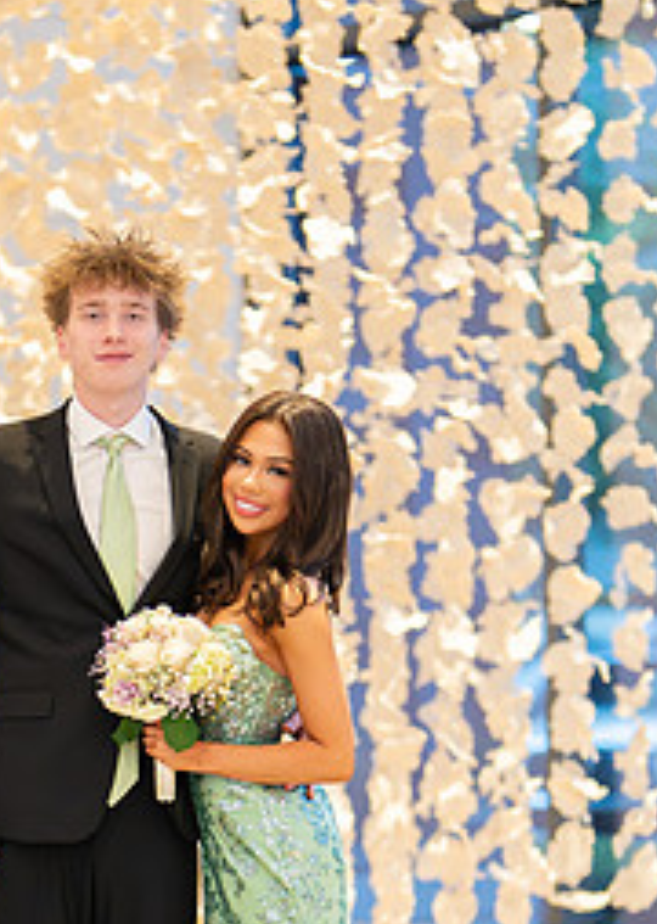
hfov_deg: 10.6
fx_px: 3536
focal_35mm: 135
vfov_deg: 14.8
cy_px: 778
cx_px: 164
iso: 1000
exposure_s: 1/640
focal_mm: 50
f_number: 1.2
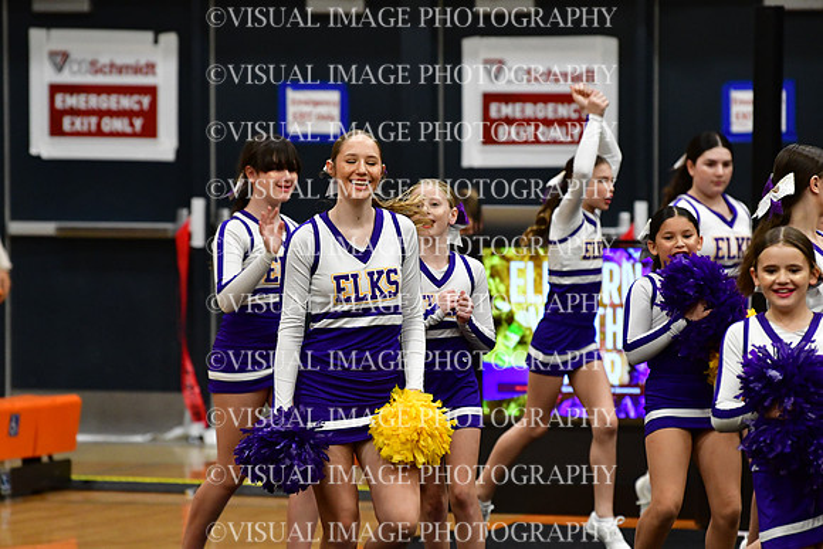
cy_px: 274
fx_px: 6860
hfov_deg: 6.9
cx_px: 412
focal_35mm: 300
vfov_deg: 4.6
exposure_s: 1/500
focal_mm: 200
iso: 4000
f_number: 3.5
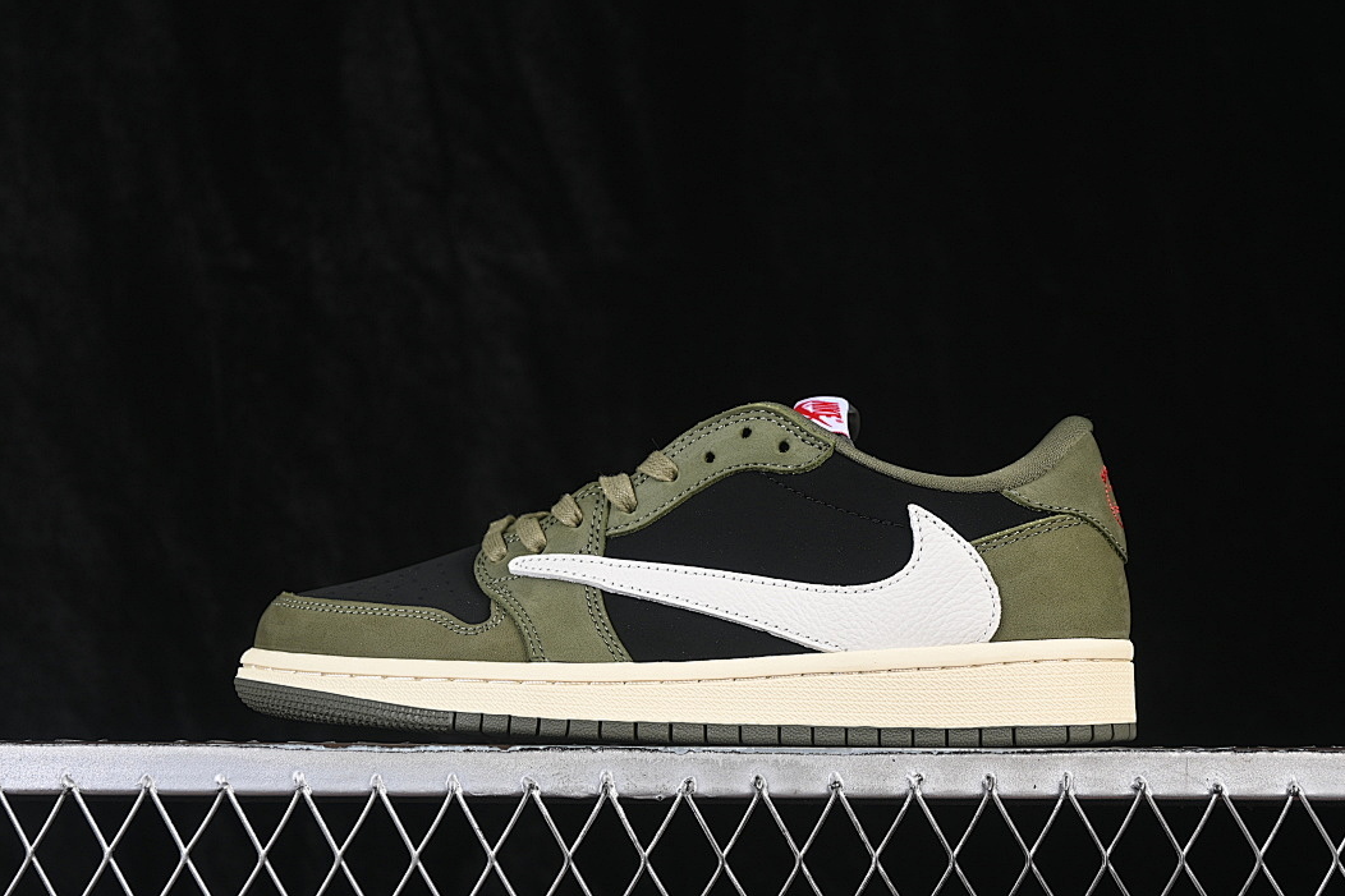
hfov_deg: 26.3
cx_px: 689
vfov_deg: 17.7
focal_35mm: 77
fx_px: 2876
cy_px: 458
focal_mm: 50
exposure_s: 1/60
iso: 160
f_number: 6.3
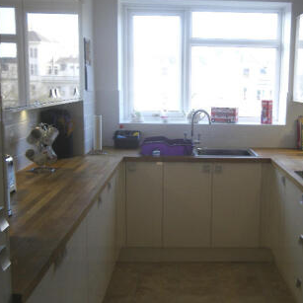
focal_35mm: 47
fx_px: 465
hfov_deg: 35.8
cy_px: 149
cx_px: 195
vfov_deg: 36.1
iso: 64
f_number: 2.6
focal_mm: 4.9
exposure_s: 1/80
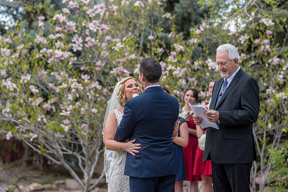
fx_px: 680
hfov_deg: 23.9
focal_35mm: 85
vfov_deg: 16.1
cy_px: 96
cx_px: 144
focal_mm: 85
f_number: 2.8
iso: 100
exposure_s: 1/250
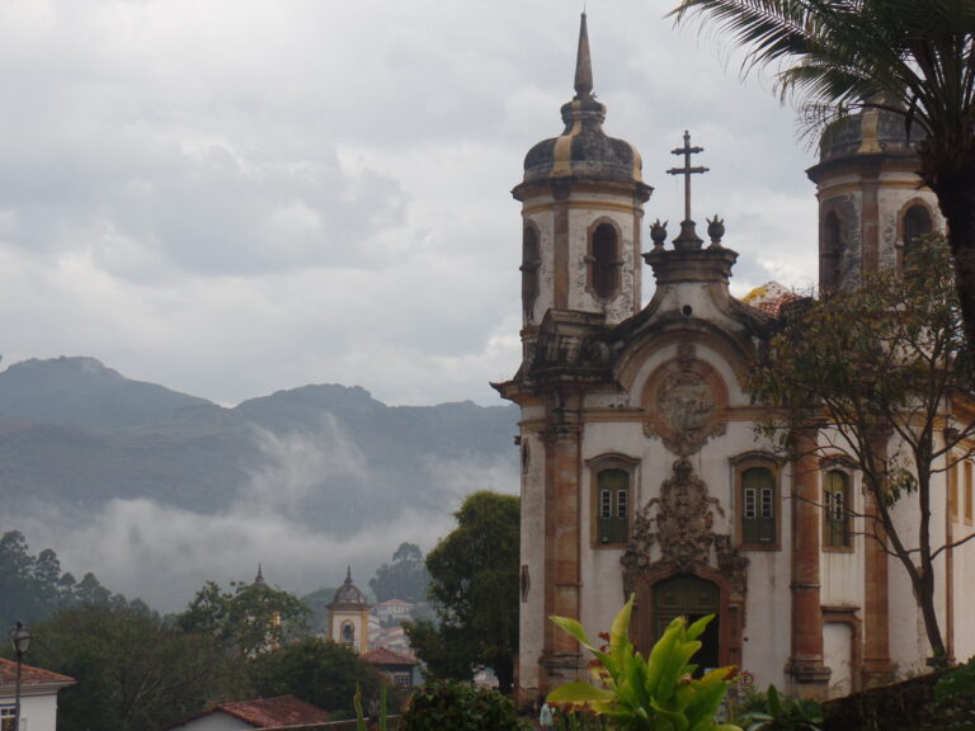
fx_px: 2197
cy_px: 366
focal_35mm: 78
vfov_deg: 18.9
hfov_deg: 25.0
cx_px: 488
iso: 80
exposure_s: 1/90
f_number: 3.8
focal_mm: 13.9
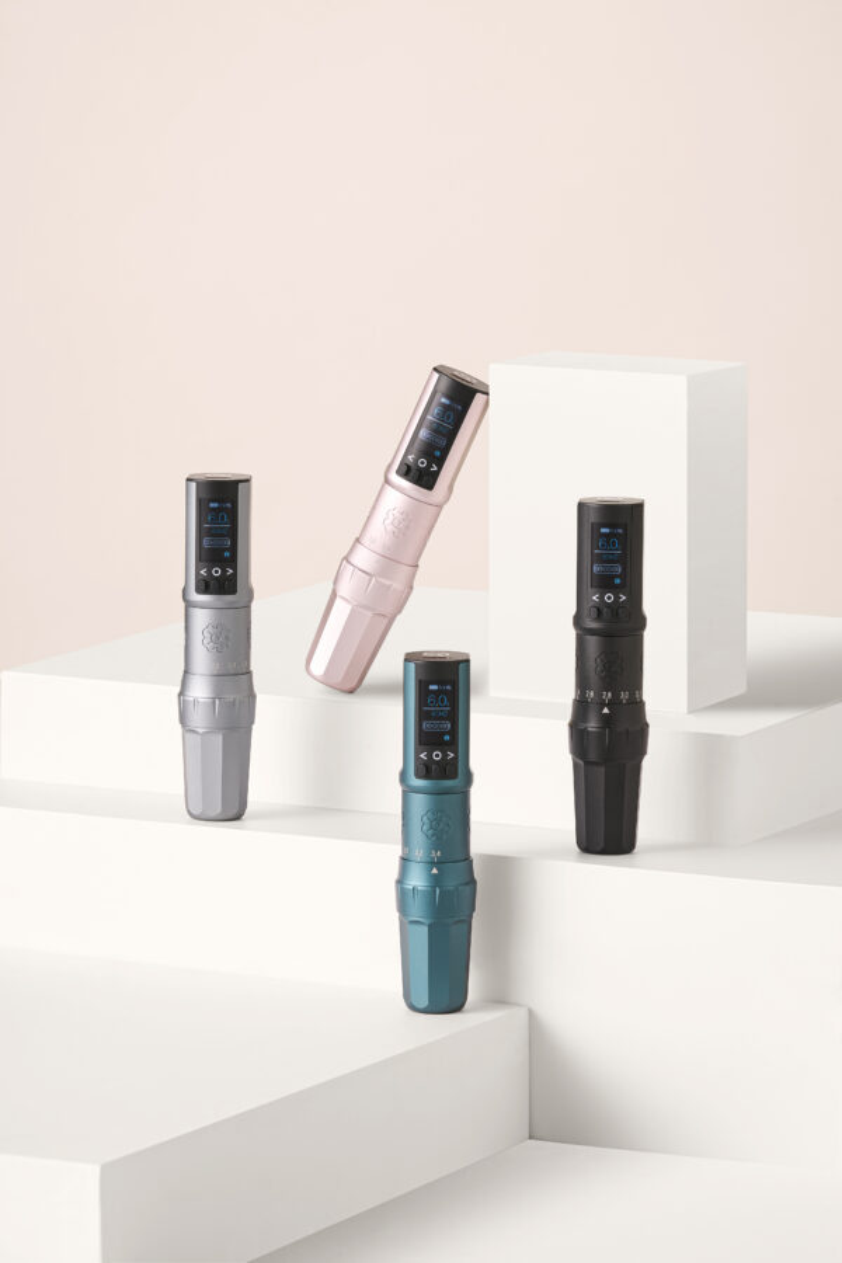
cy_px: 632
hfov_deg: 9.1
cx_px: 421
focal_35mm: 150
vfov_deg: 13.7
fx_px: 5262
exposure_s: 1/160
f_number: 14
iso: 250
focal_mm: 150
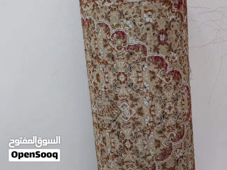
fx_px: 151
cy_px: 85
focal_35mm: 23
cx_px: 114
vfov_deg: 58.9
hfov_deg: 73.9
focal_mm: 5.06
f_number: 1.8
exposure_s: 1/50
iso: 320
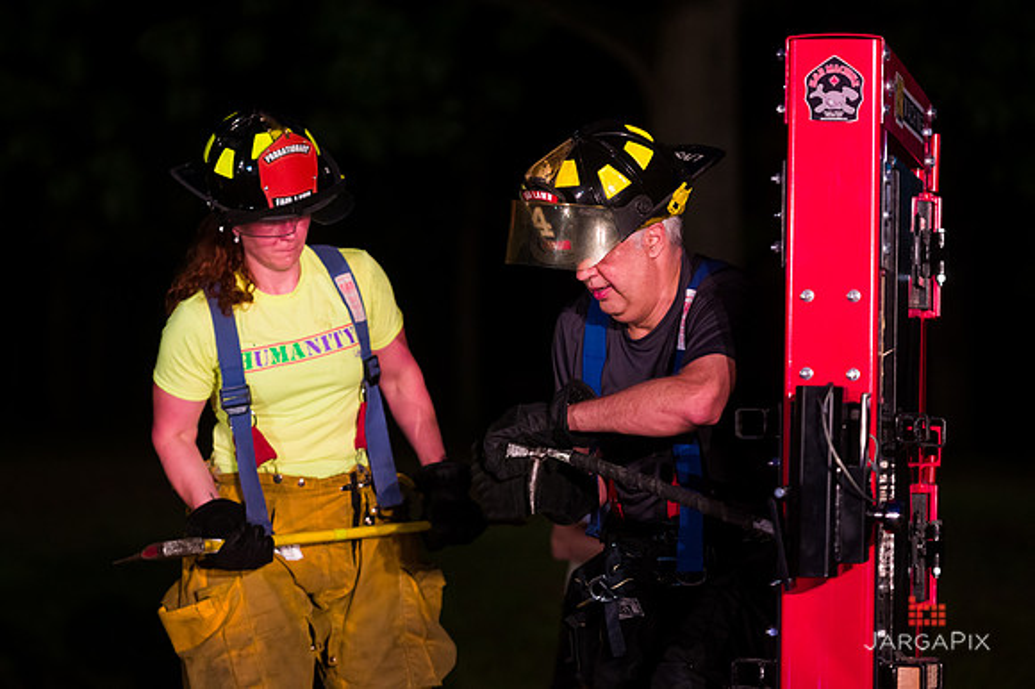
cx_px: 518
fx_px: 3879
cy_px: 344
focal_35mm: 135
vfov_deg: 10.1
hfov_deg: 15.2
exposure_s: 1/125
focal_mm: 135
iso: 3200
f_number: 3.2
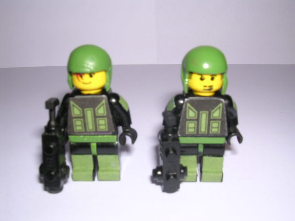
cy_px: 110
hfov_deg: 49.0
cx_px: 148
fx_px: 324
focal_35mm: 38
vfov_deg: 37.7
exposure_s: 1/60.1
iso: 100
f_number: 5.6
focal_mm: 5.8
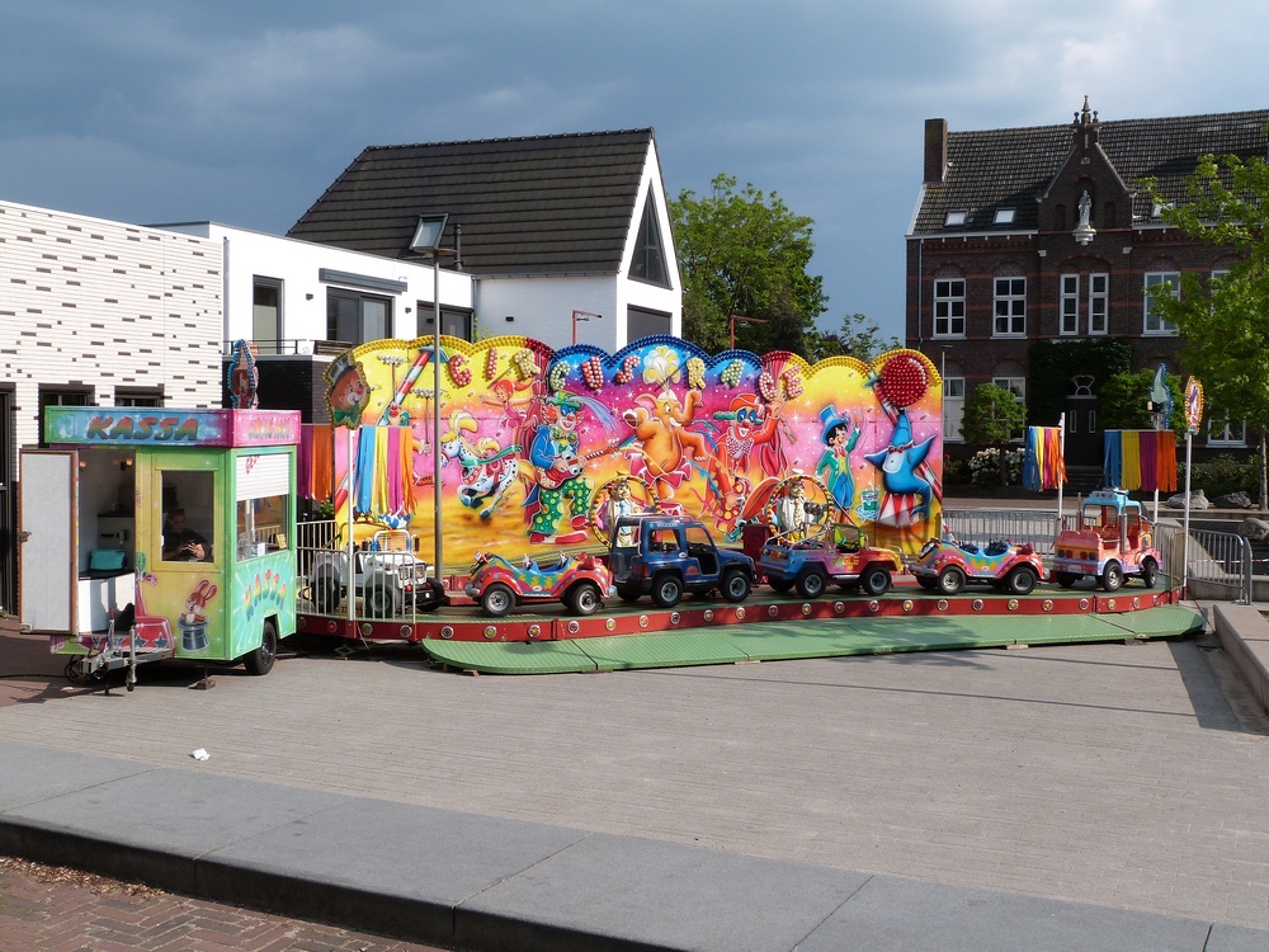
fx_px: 1466
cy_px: 476
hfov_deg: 46.8
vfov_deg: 36.0
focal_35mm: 40
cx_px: 634
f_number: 5.6
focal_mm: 7
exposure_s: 1/400
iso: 100
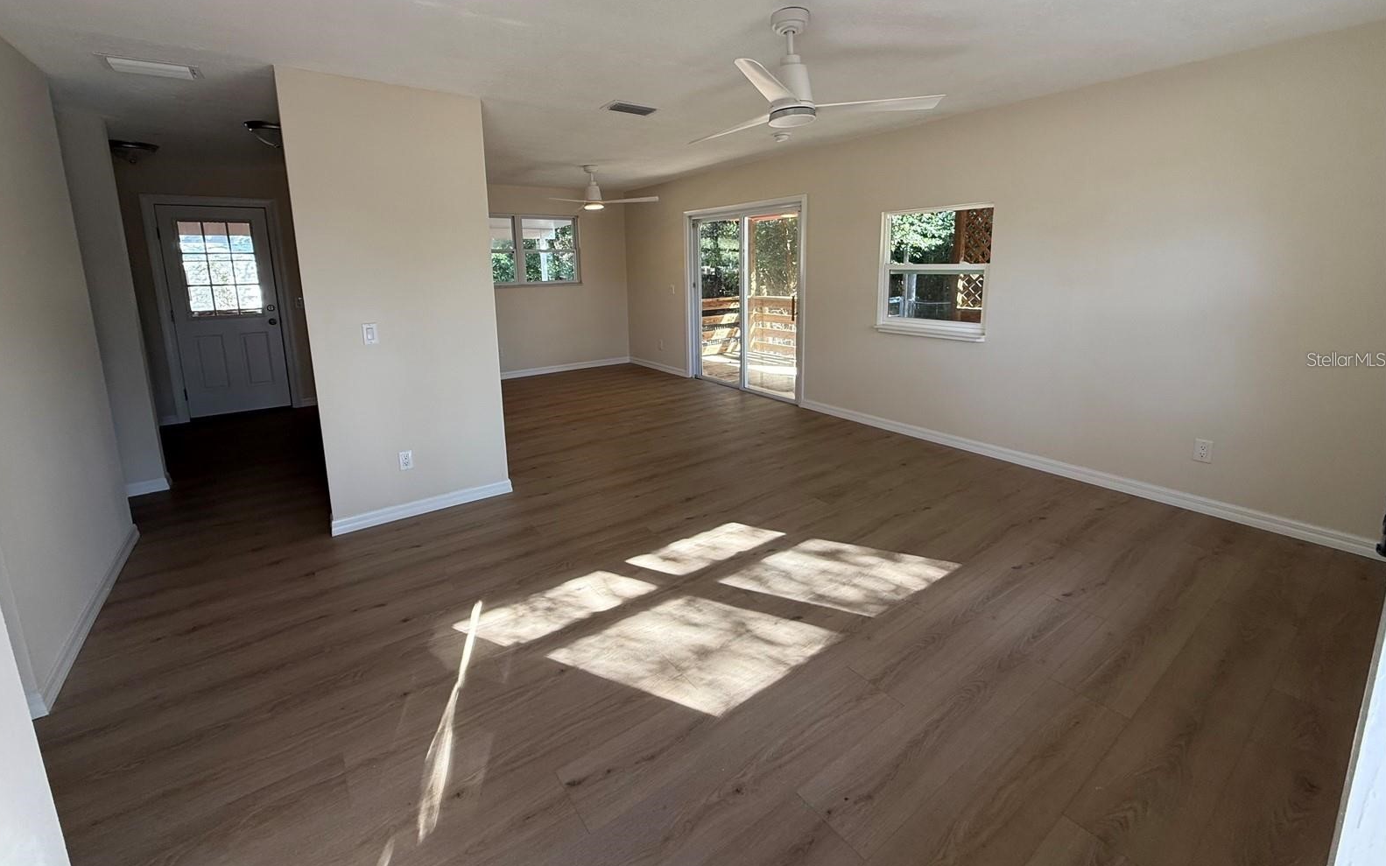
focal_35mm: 15
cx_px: 689
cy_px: 359
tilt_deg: -9.4
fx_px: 567
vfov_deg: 74.2
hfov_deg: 101.5
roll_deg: +1.7
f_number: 2.2
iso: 80
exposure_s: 1/99
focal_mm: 2.22
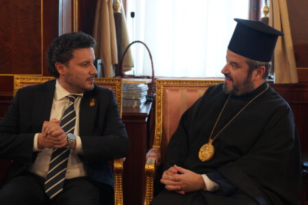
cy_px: 102
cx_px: 154
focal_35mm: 56
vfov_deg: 24.2
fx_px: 479
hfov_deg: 35.6
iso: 2500
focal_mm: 56
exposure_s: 1/160
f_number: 4
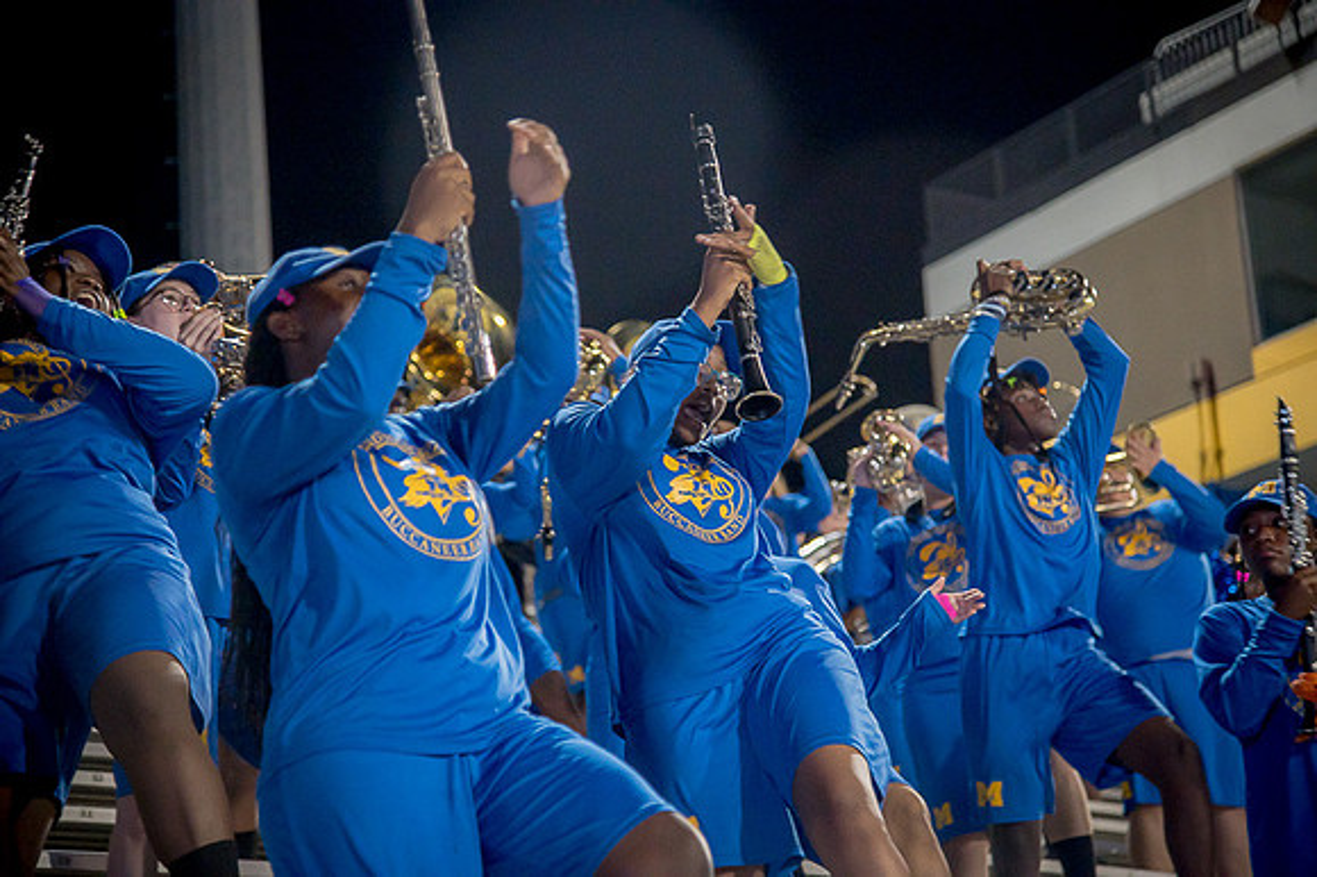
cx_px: 658
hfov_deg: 23.7
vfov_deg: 15.9
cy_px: 438
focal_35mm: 86
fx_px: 3144
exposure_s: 1/200
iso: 2000
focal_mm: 86
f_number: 4
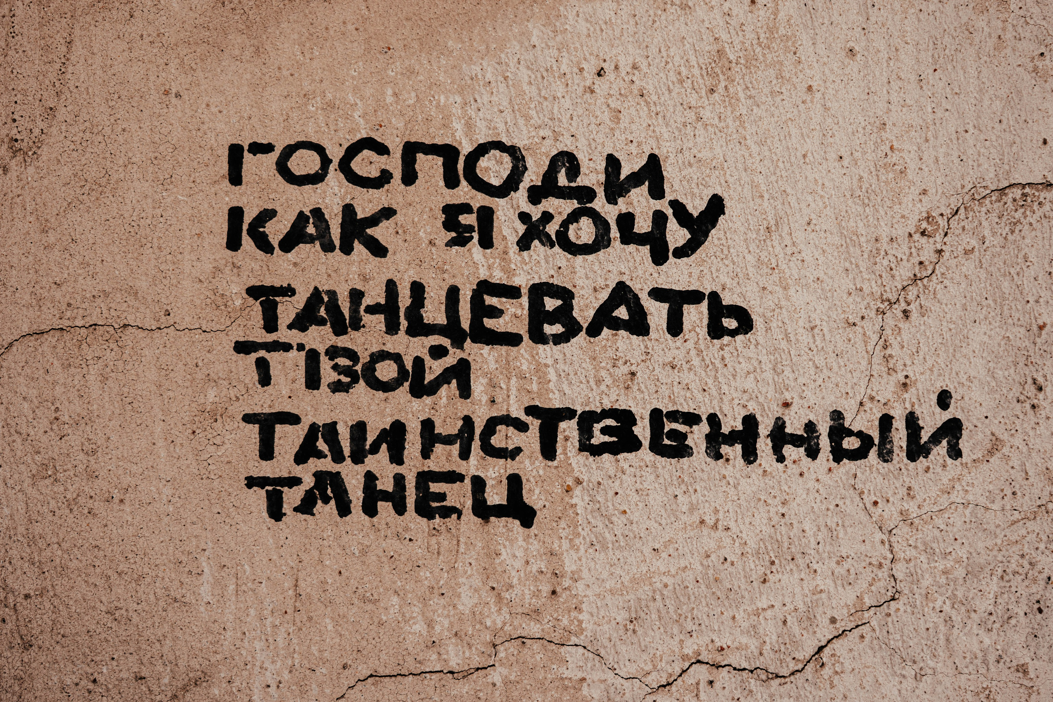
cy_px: 351
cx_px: 526
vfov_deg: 15.2
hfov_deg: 22.6
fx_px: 2632
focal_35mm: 90
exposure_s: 1/320
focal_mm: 90
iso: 400
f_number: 2.8
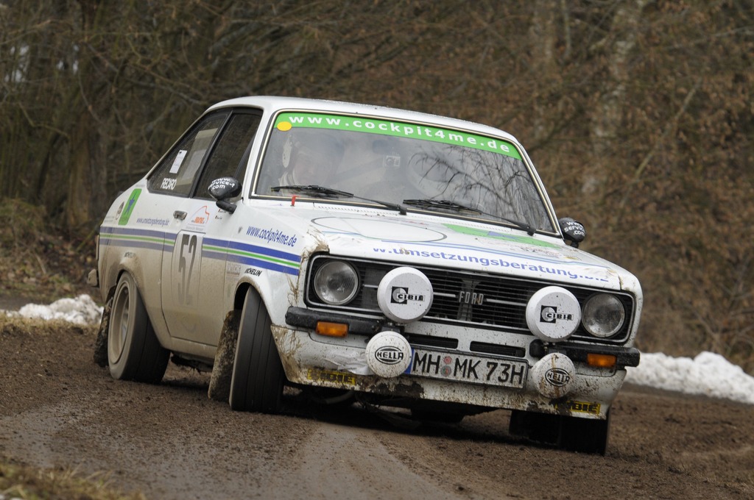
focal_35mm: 315
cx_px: 377
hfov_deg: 6.5
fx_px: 6589
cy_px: 250
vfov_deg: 4.4
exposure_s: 1/200
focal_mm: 210
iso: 400
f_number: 6.3
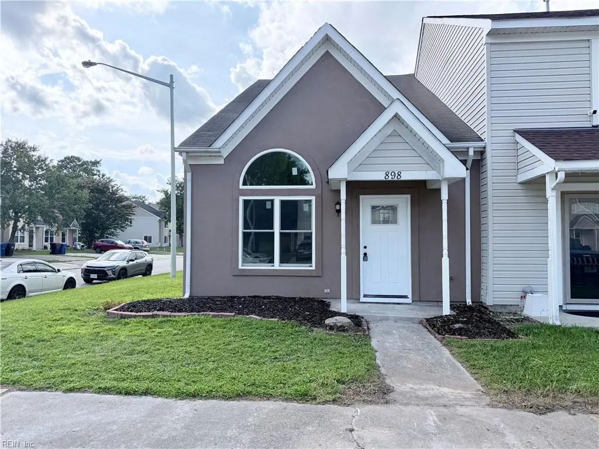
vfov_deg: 56.8
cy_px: 224
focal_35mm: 24
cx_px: 300
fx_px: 415
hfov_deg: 71.6
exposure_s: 1/3021
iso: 100
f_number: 1.78
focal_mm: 6.76
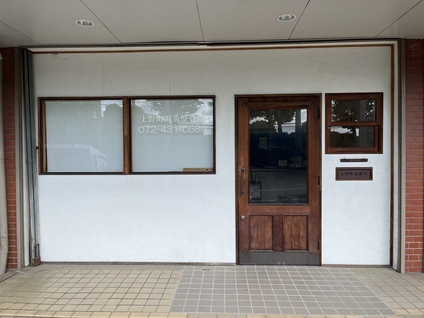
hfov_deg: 67.3
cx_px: 212
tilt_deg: -0.7
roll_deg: +0.4
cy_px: 159
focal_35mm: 26
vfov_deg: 53.1
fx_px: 318
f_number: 1.6
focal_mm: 5.1
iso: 50
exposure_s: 1/1890
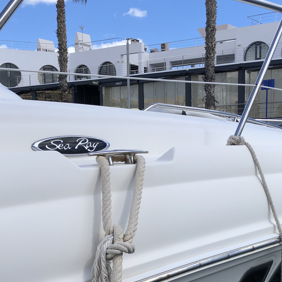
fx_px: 516
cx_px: 152
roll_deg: +0.5
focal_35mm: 56
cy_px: 228
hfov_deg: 30.5
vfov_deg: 29.8
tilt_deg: -7.6
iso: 20
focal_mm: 3.99
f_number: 1.8
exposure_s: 1/1656
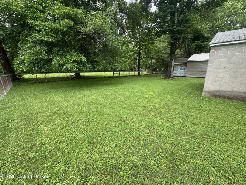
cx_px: 123
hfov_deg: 102.1
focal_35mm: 14
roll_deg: +0.3
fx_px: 99
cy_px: 92
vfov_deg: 85.7
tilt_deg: -14.2
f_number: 2.2
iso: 40
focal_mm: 2.22
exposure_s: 1/175
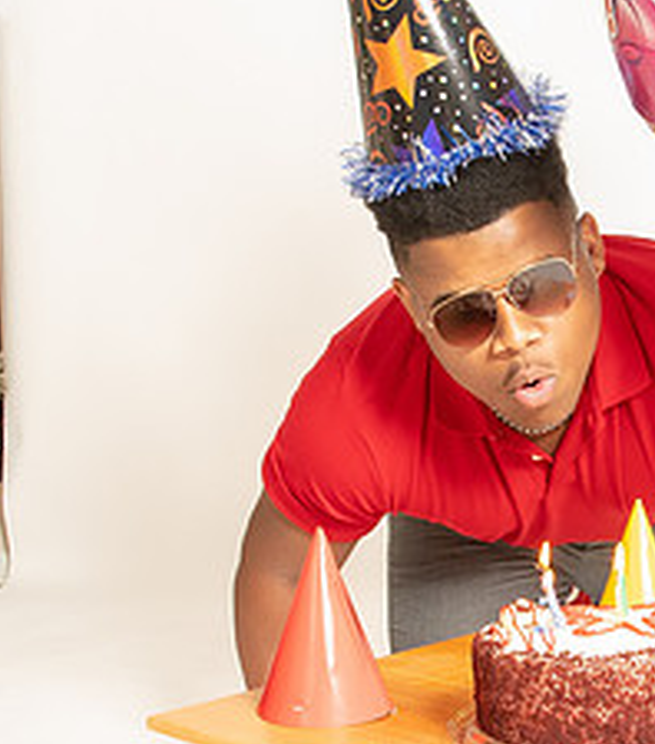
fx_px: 1489
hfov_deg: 24.3
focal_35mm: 65
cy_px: 433
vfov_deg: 28.0
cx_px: 539
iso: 2500
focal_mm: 24
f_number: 10
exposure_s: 1/125
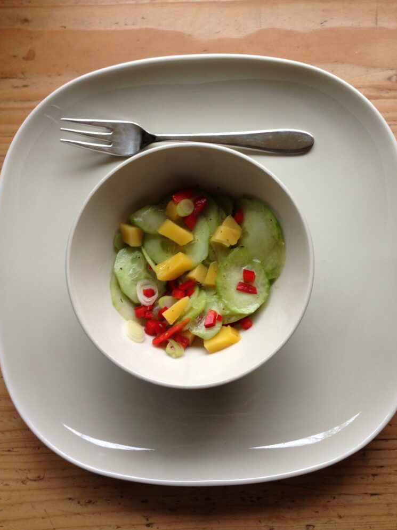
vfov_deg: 54.0
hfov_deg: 41.8
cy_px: 264
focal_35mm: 34
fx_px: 520
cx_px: 200
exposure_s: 1/20
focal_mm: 4.13
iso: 50
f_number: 2.4
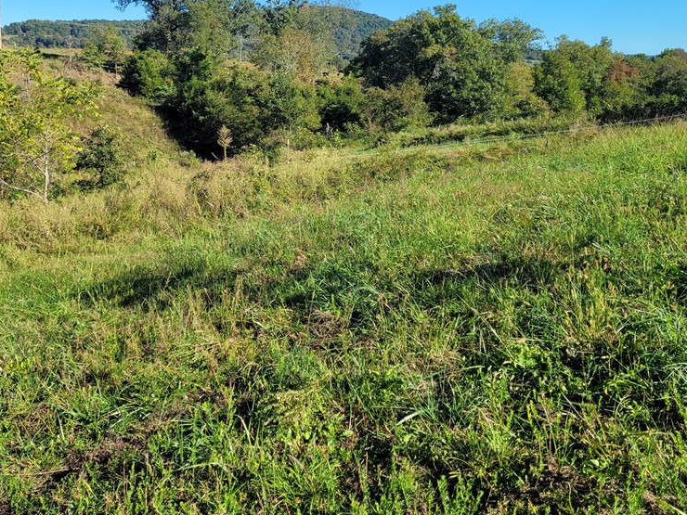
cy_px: 162
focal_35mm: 36
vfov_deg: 39.1
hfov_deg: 50.9
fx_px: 714
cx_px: 266
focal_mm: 5.4
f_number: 1.8
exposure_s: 1/1476
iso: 40
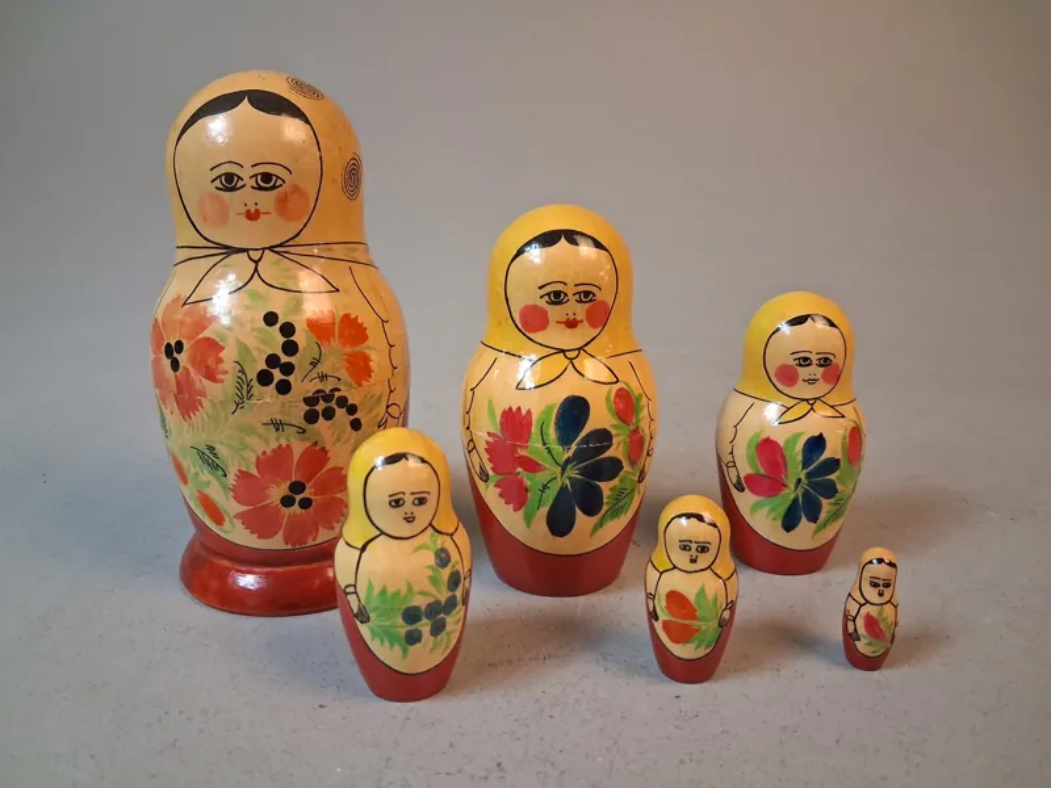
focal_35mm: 27
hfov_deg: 65.3
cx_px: 526
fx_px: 820
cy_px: 394
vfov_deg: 51.4
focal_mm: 4
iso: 320
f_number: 1.8
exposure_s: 1/50
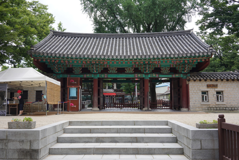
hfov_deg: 54.4
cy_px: 80
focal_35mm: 35
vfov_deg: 37.9
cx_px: 120
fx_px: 232
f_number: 11
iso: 200
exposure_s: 1/100
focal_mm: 35
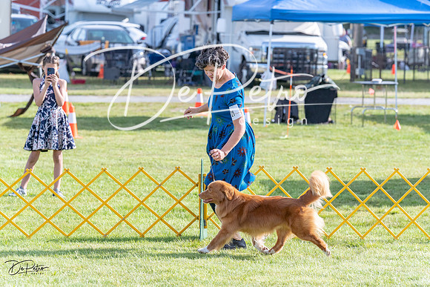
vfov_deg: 8.0
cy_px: 144
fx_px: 2043
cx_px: 215
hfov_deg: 12.0
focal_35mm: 171
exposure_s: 1/1250
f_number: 5.6
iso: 640
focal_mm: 171
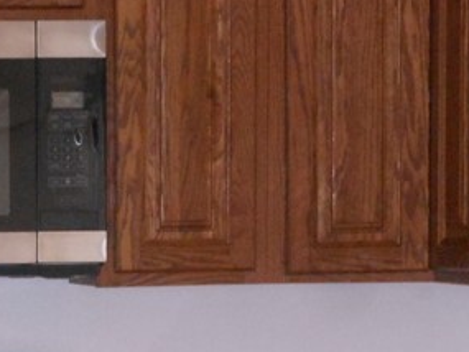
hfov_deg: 10.0
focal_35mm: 194
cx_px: -150
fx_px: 2630
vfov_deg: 7.5
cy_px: 576
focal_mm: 9.6
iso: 500
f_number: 4.9
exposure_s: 1/30
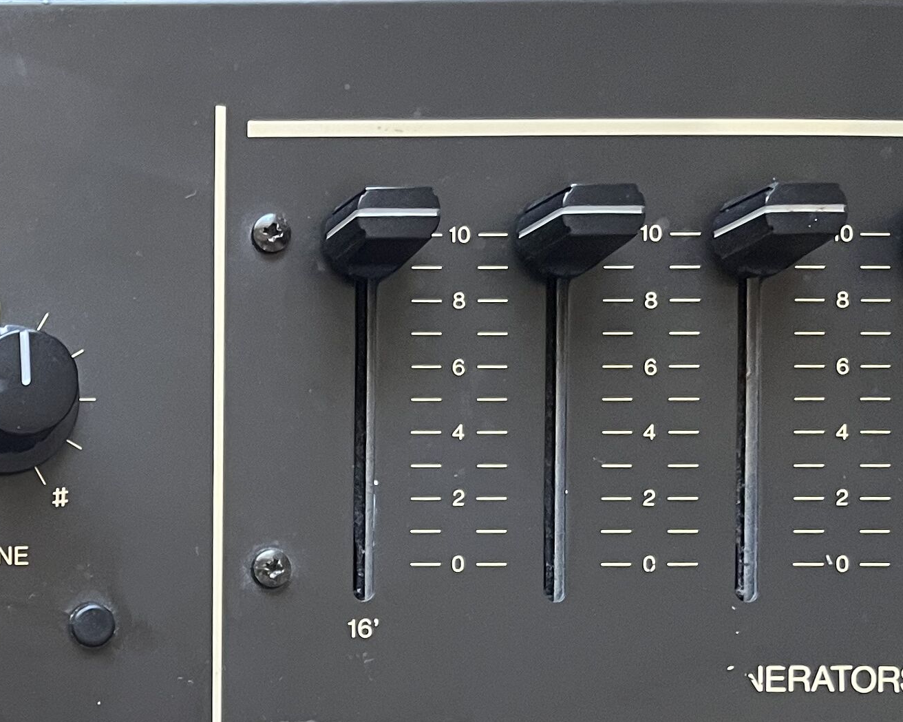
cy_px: 807
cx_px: -384
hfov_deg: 21.3
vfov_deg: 18.8
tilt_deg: -72.7
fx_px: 2084
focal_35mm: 78
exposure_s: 1/60
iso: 125
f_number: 1.6
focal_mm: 5.1
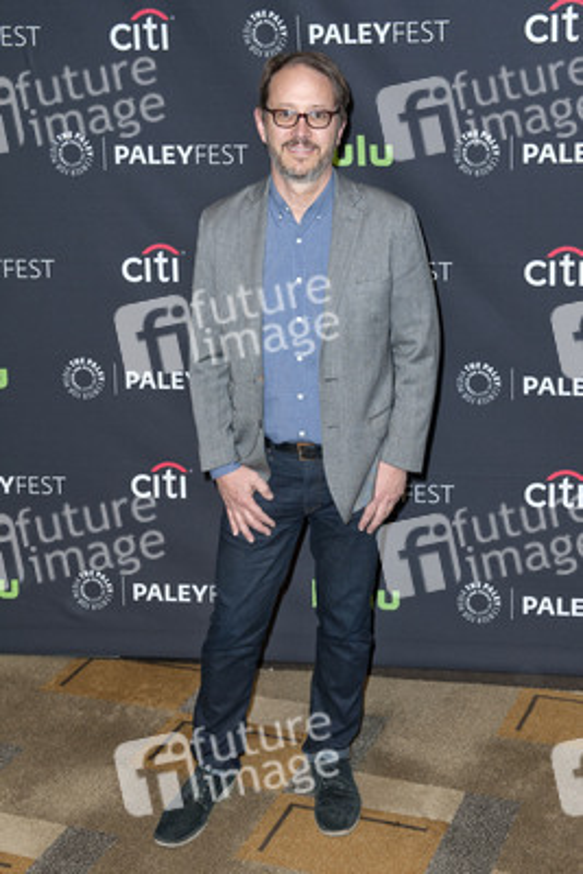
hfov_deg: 27.0
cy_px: 437
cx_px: 292
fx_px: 1213
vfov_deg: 39.6
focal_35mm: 50
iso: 640
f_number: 5.6
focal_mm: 50
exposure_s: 1/320
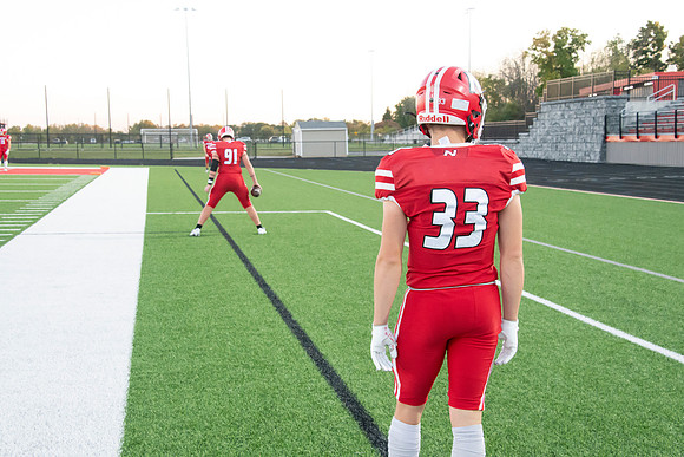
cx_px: 342
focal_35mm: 56
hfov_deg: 35.6
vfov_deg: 24.2
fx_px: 1064
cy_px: 228
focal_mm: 56
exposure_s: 1/250
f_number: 9
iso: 8000
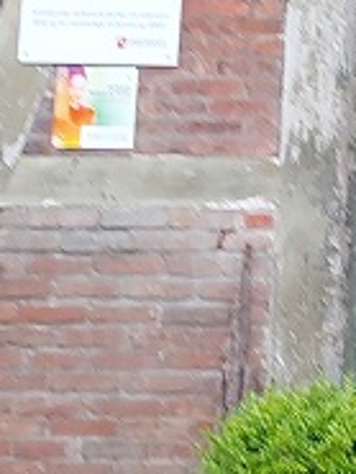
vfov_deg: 14.3
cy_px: -159
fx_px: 1808
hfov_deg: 9.7
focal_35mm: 132
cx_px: 918
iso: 100
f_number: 1.8
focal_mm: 5.23
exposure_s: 1/60
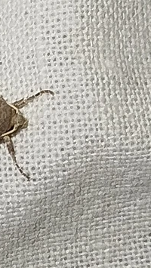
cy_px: 156
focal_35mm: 216
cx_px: -59
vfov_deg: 10.0
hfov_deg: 5.6
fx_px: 1536
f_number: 1.7
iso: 80
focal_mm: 5.31
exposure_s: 1/50
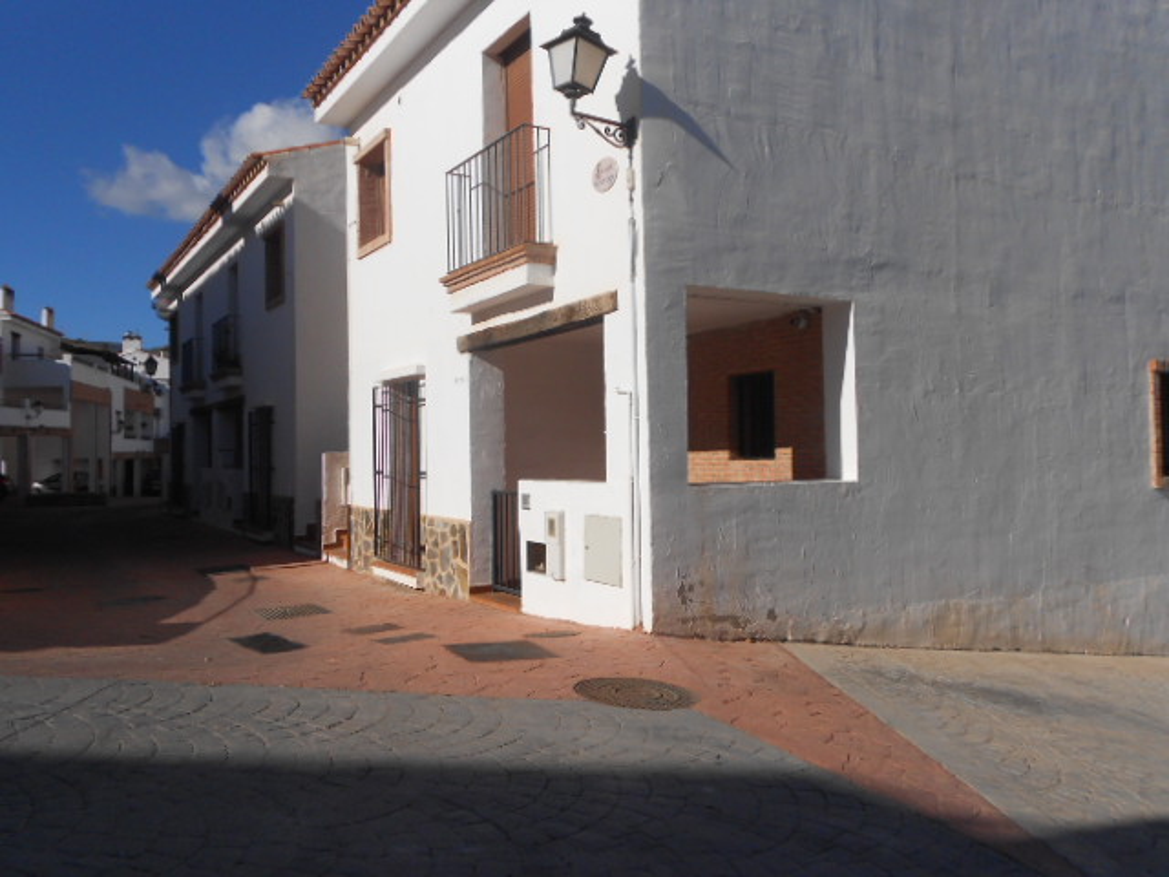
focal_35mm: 29
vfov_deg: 48.2
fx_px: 979
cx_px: 584
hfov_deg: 61.7
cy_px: 438
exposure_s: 1/320
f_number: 8.5
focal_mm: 5.1
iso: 80
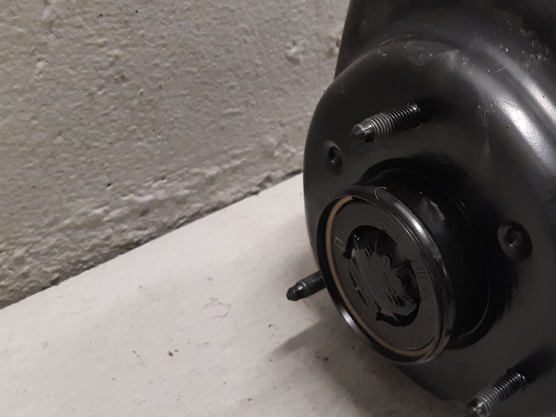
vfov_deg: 31.5
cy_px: 215
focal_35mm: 46
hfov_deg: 39.9
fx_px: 739
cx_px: 429
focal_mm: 3.93
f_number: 1.7
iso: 200
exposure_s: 1/50
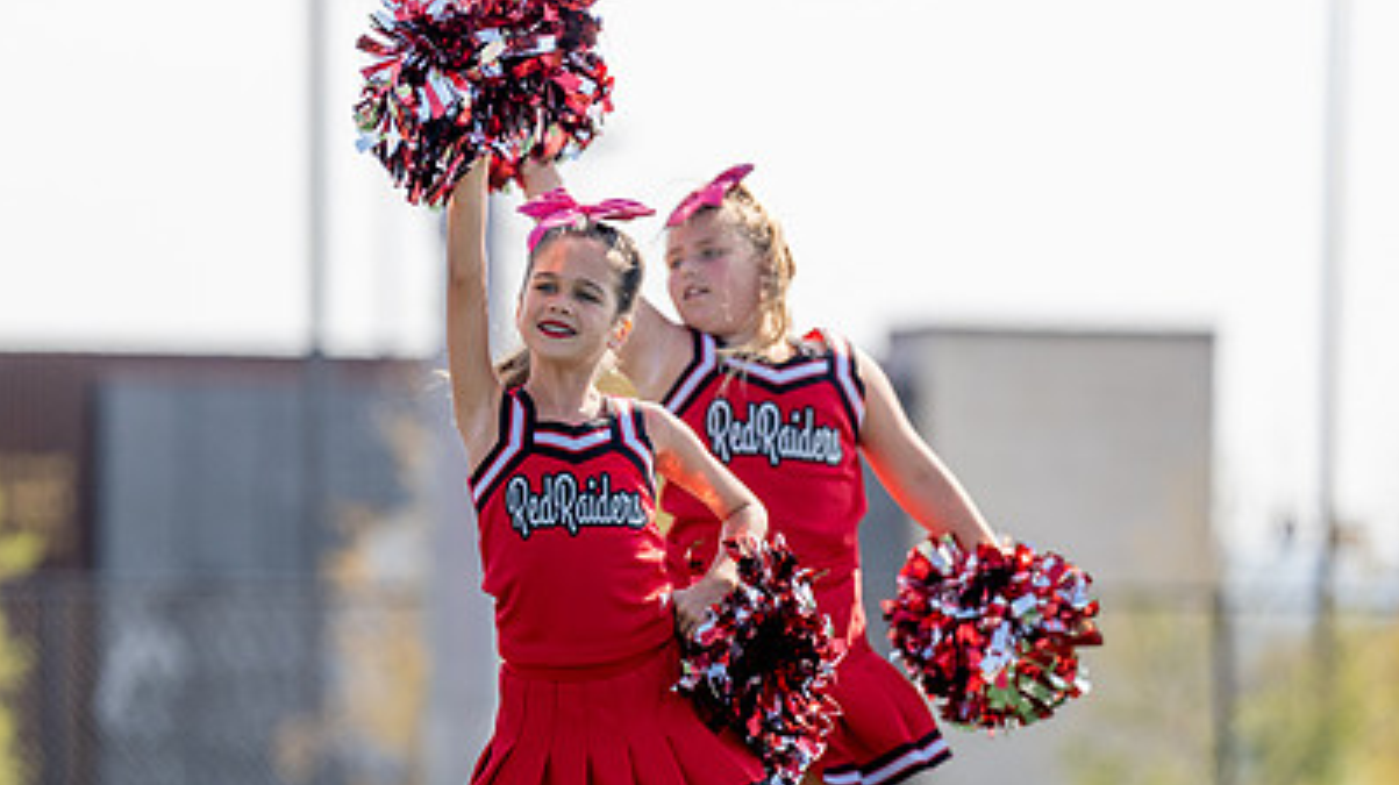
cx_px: 558
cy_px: 540
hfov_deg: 5.6
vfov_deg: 3.1
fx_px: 14310
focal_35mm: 386
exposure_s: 1/1250
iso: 100
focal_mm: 200
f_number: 2.8
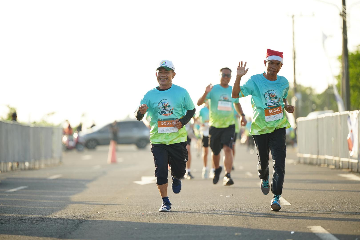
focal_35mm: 200
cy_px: 120
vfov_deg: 6.9
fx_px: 2000
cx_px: 180
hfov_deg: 10.3
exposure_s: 1/4000
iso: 1250
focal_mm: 200
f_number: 2.8
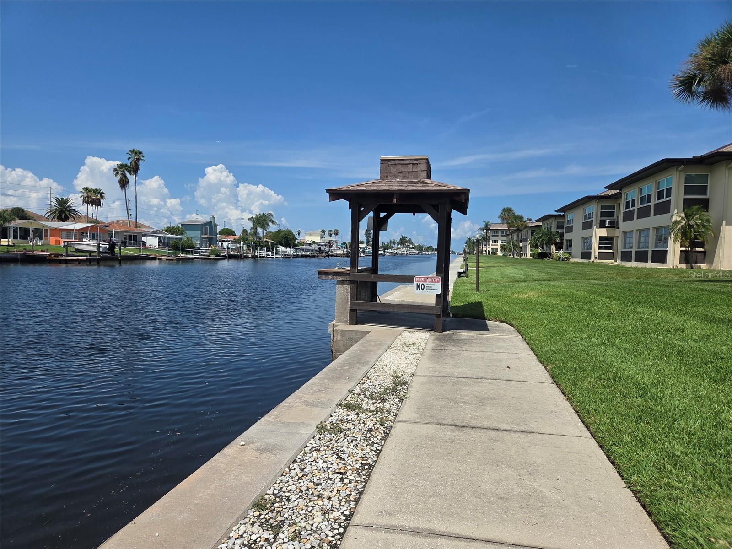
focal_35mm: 23
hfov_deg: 73.9
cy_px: 274
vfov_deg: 58.9
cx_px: 366
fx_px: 486
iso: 80
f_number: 1.8
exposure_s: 1/7891
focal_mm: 5.4
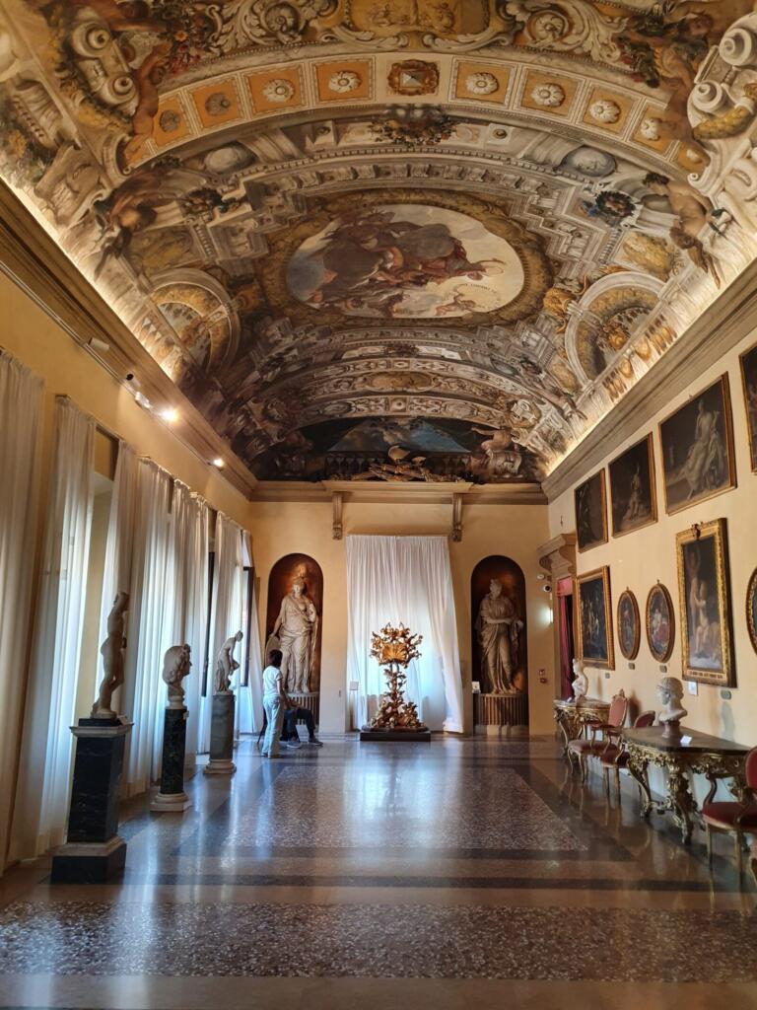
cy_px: 505
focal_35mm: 26
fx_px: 758
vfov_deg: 67.3
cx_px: 378
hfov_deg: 53.1
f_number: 1.5
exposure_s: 1/100
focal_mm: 4.32
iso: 200
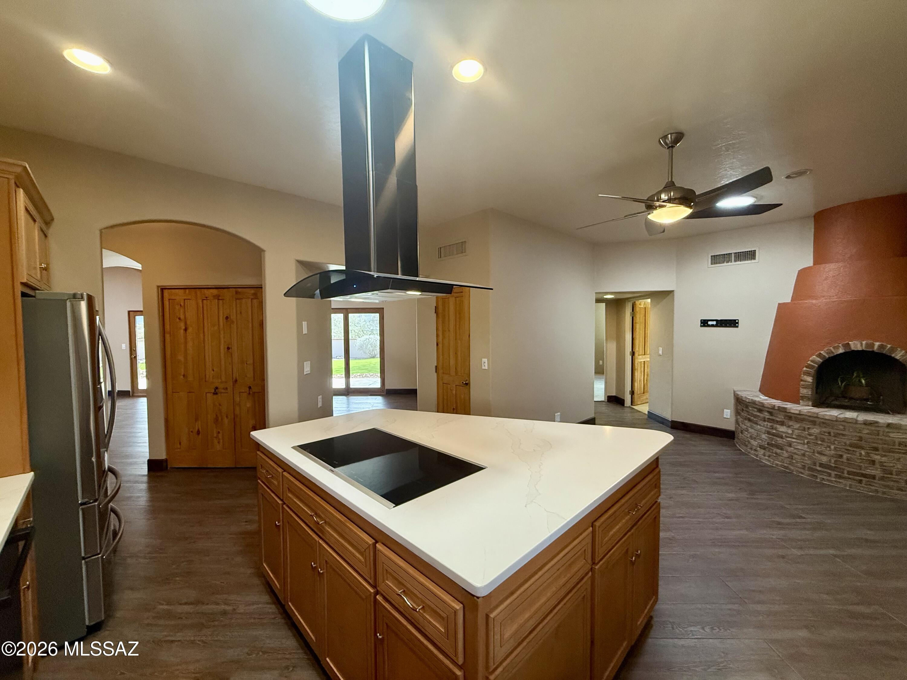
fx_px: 367
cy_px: 340
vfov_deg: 85.7
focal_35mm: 14
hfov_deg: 102.1
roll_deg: +0.4
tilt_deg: -2.3
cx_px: 454
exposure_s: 1/120
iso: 400
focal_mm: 2.22
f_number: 2.2
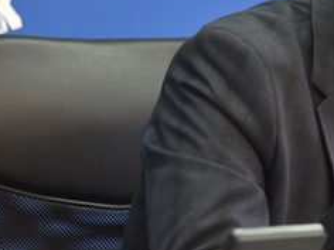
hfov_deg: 6.0
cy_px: 91
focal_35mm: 329
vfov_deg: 4.5
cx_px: 446
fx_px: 3174
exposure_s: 1/160
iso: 1000
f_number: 4
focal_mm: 105
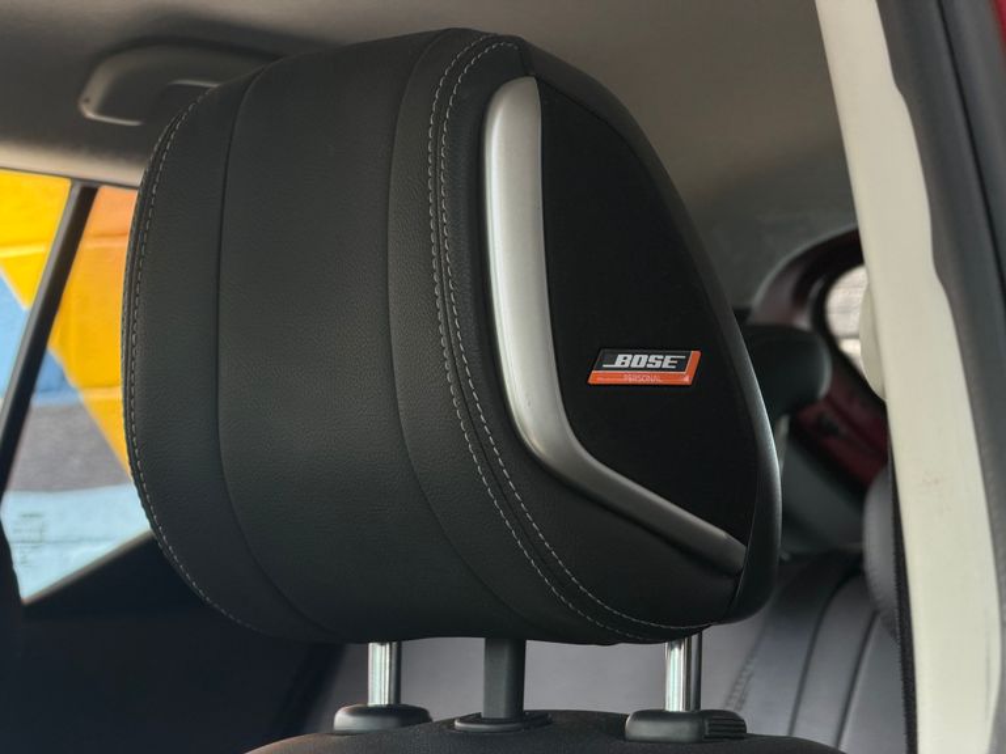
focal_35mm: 100
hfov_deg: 19.6
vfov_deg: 14.8
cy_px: 377
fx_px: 2906
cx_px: 503
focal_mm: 16.89
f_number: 2.8
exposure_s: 1/120
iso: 125
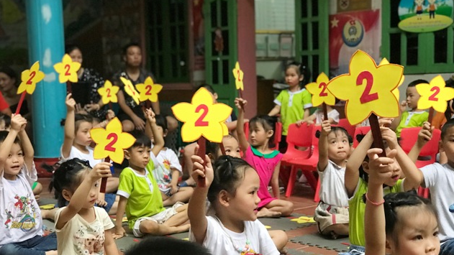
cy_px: 164
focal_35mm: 63
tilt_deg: -6.3
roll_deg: +1.8
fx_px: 758
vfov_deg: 19.1
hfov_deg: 33.3
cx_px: 225
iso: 200
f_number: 2.8
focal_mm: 6.6
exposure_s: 1/50
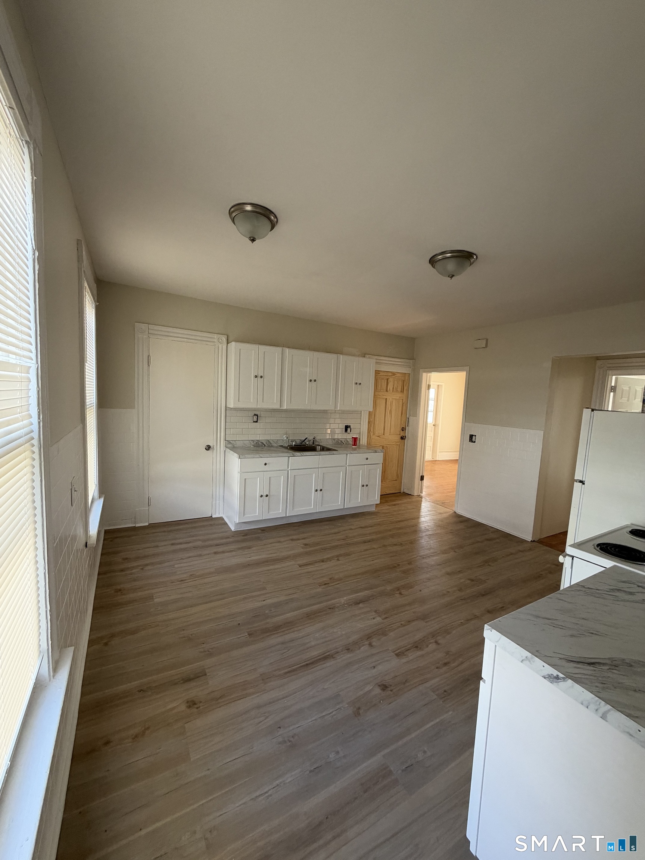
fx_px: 348
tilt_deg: -3.6
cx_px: 322
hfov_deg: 85.7
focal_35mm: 14
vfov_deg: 102.1
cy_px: 430
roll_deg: -2.5
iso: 250
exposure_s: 1/121
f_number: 2.2
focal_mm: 2.22
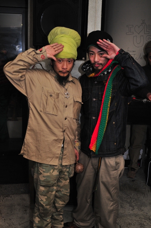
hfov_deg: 31.8
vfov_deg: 46.5
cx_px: 76
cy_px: 114
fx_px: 265
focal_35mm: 42
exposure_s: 1/60
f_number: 6.3
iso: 640
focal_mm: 28
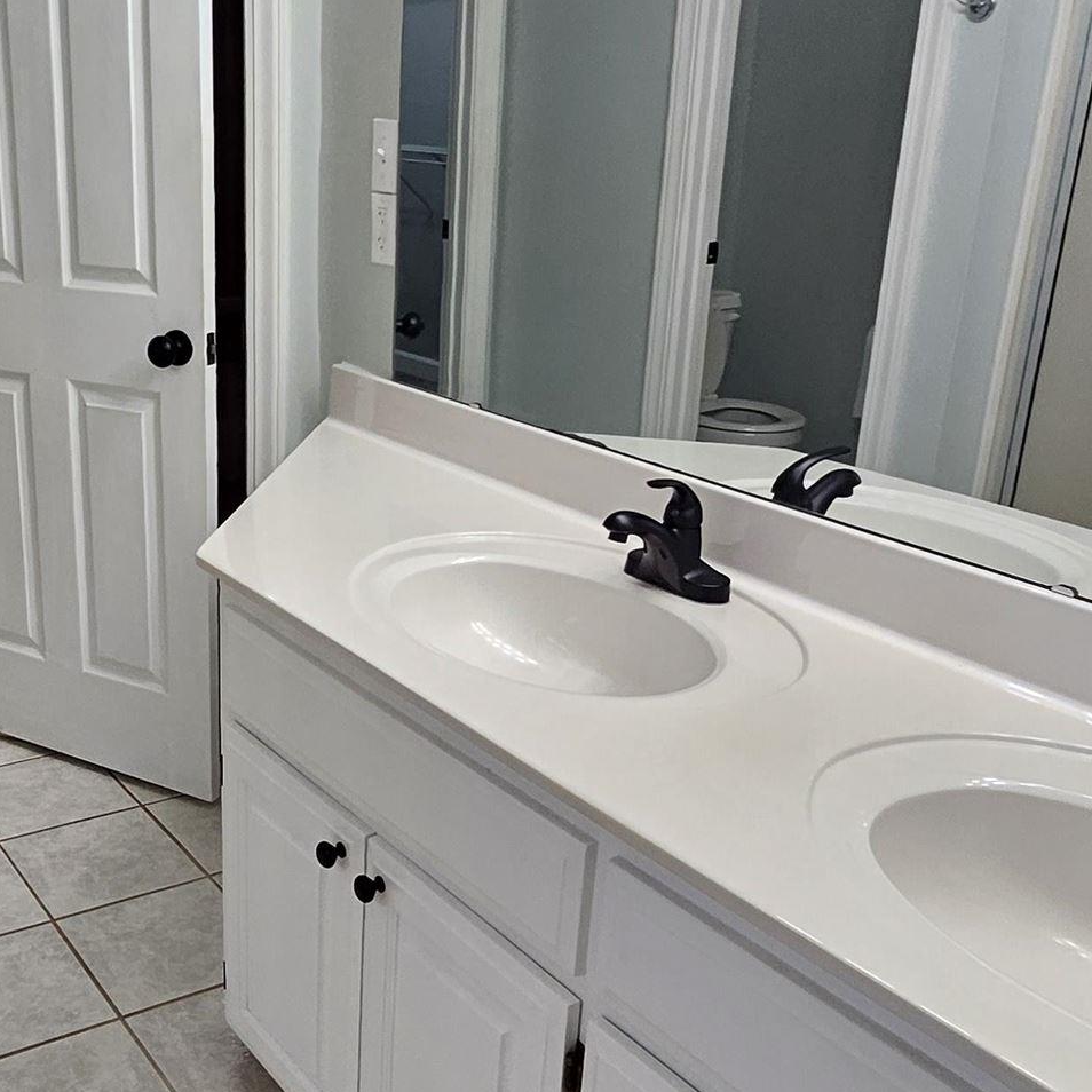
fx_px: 1321
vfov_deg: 44.9
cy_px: 584
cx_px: 268
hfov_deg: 43.4
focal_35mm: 37
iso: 80
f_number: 2.2
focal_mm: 1.74
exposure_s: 1/60
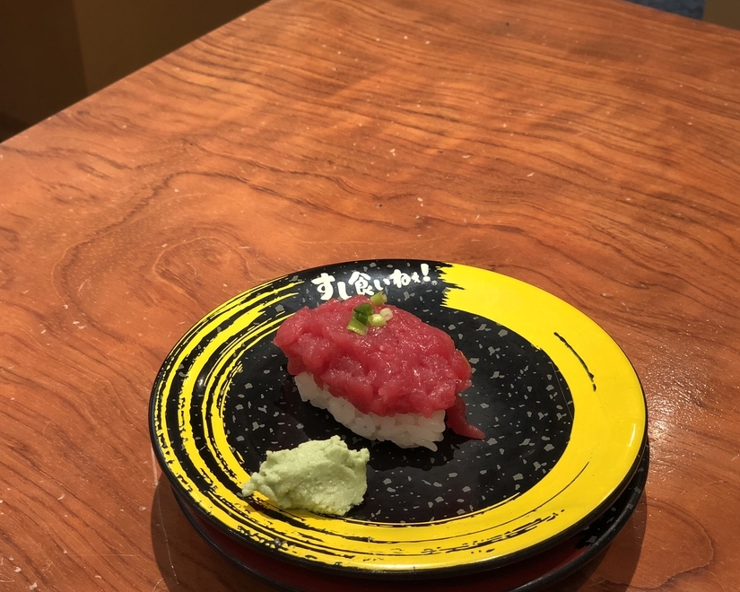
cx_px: 301
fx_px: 1380
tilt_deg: -36.2
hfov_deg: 30.0
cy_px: 334
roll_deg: +4.6
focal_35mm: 63
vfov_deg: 24.2
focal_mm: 6
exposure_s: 1/40
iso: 80
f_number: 2.4
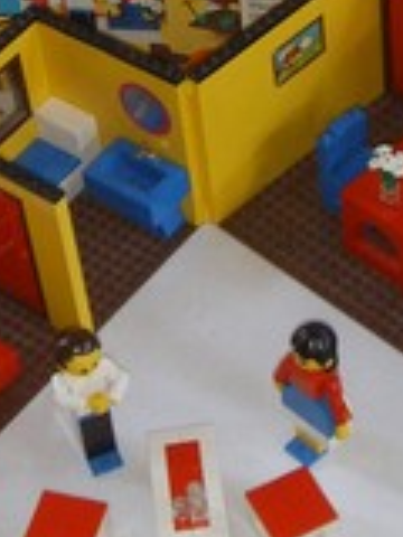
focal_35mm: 117
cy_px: -23
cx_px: 175
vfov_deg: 16.4
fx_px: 1816
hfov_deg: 12.7
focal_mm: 6.6
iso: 100
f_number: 3.5
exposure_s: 1/45
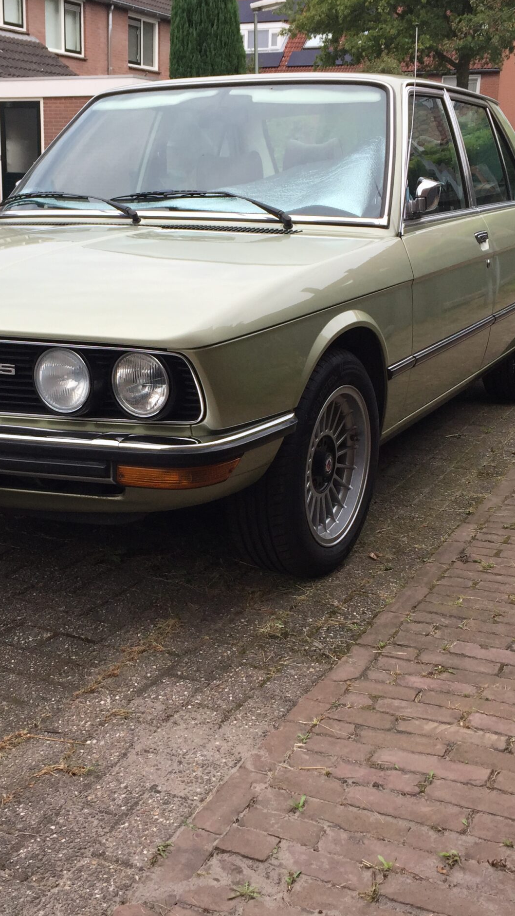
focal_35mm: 43
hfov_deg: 27.6
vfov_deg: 47.4
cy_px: 457
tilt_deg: -14.8
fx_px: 1044
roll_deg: -2.1
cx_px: 192
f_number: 2.2
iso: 32
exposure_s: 1/670
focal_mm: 4.15
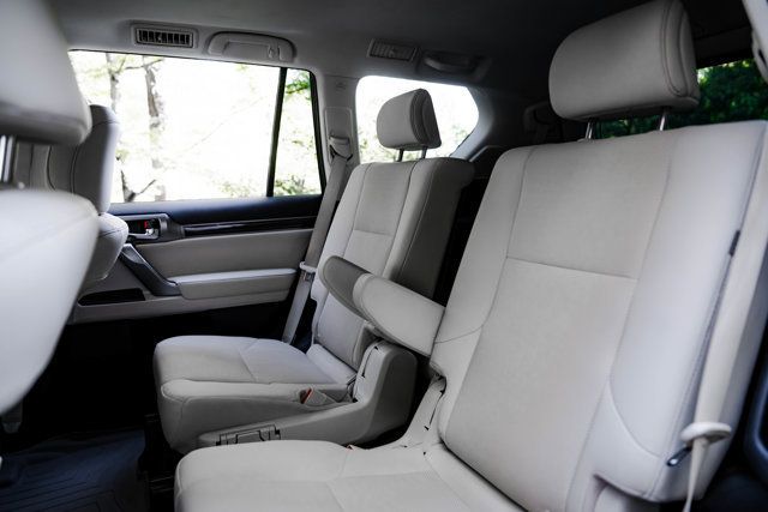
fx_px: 512
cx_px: 384
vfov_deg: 53.2
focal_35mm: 24
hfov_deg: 73.7
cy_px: 256
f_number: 2.8
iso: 1000
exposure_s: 1/200
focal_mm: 24
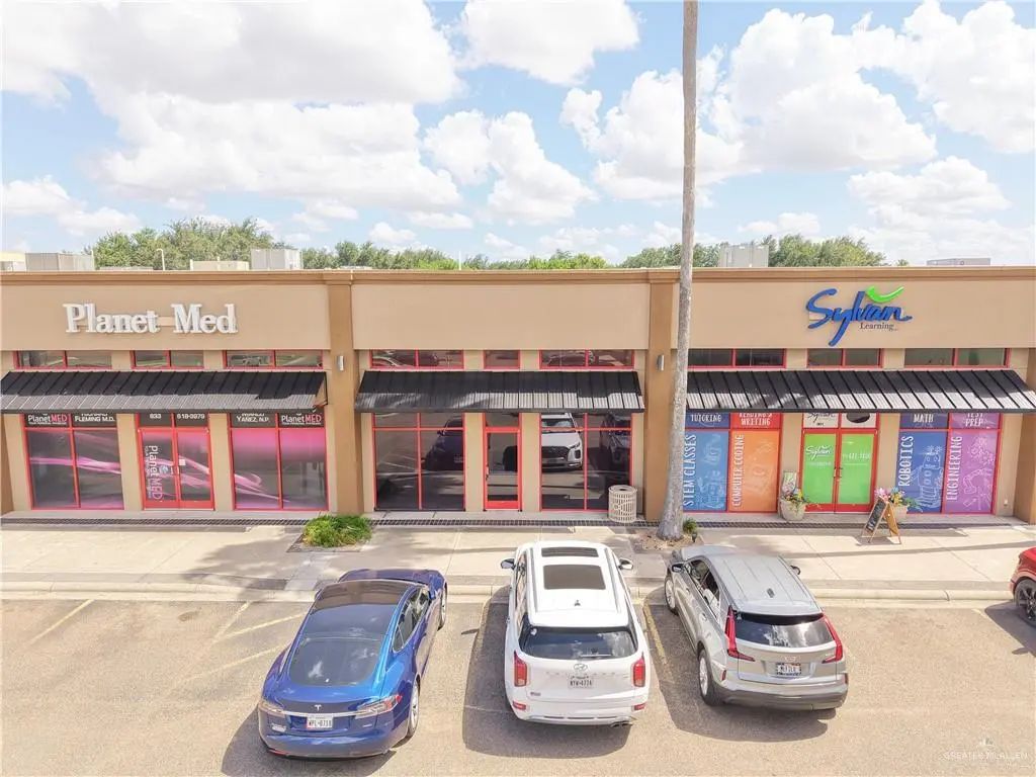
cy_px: 388
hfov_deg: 71.6
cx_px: 518
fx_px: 718
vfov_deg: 56.8
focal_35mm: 24
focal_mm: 8.67
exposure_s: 1/1600
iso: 400
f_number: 1.8
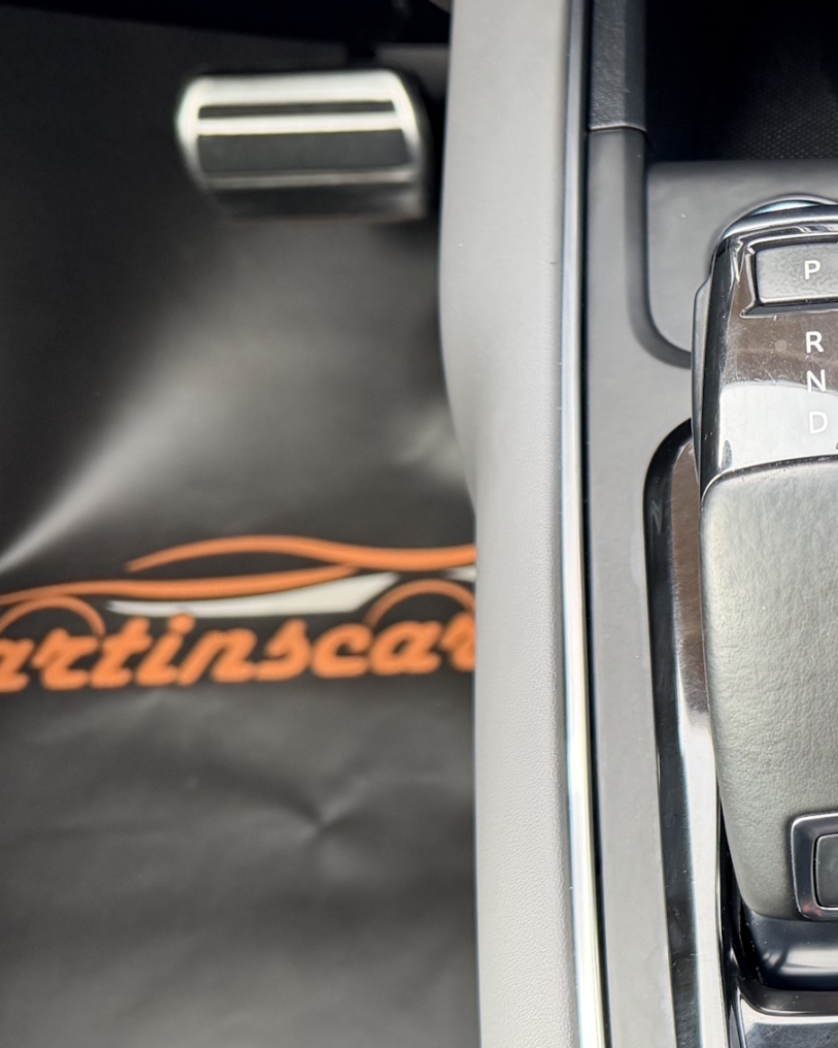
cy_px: 566
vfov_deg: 31.9
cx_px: 1266
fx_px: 1829
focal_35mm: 59
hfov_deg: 21.5
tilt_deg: -58.7
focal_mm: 6.76
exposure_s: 1/121
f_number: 1.78
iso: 200
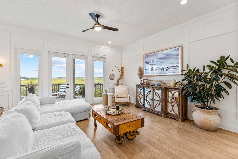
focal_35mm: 16
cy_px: 80
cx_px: 119
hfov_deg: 97.1
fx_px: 105
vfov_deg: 74.1
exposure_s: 1/5
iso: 320
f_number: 8
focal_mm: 15.9
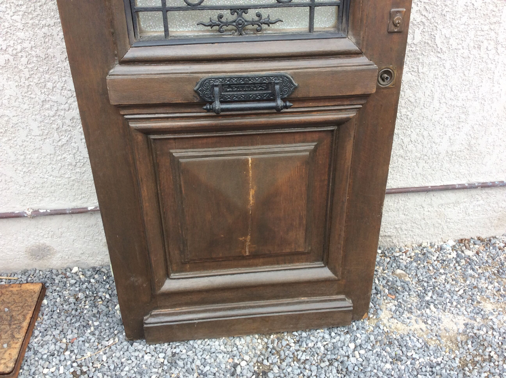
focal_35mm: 32
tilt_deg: -38.6
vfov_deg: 44.1
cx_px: 253
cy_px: 189
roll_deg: +0.7
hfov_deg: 56.9
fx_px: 467
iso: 32
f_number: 2.4
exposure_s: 1/155
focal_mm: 3.3
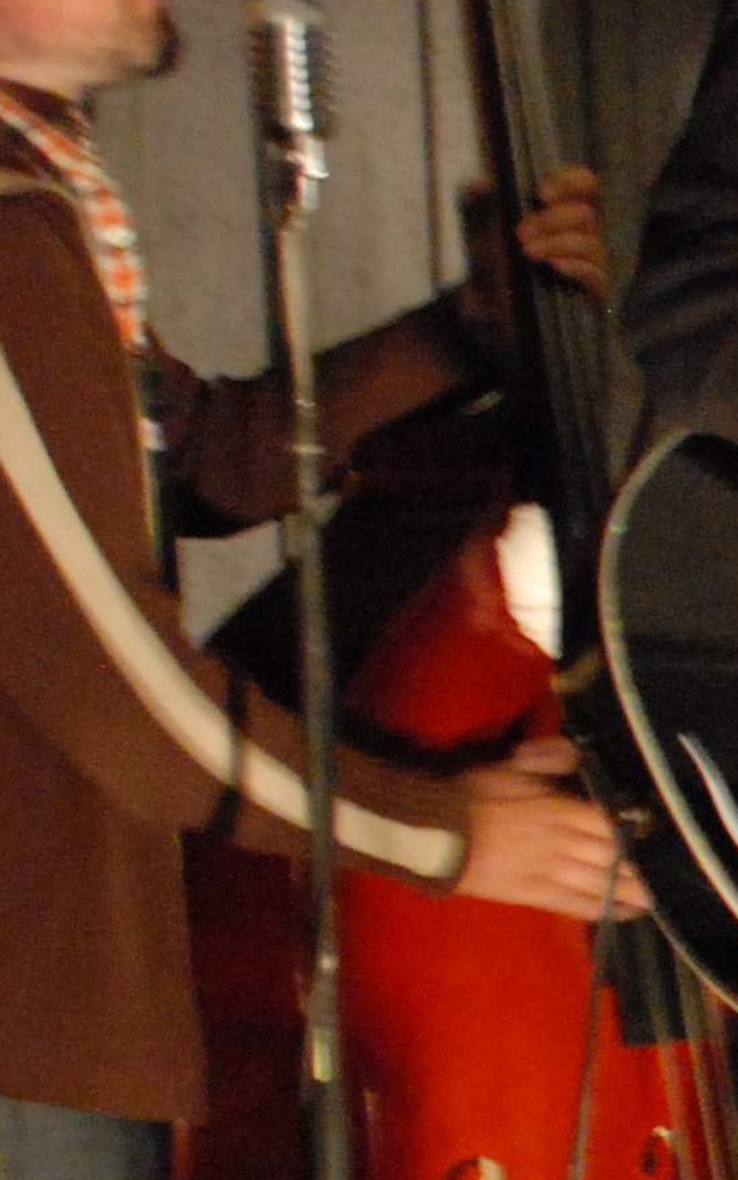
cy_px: 1191
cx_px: 1952
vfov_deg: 11.9
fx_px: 5598
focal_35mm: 174
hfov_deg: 7.0
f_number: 4
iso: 1600
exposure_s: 1/10
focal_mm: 26
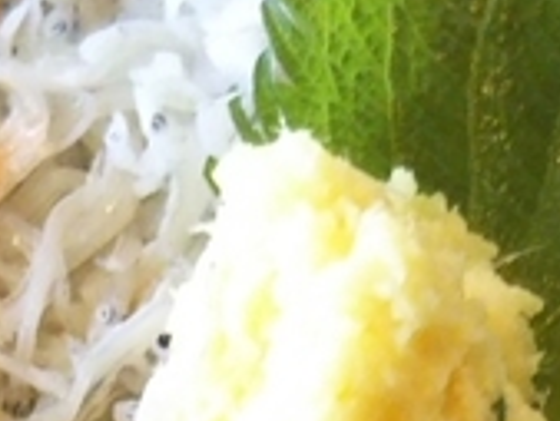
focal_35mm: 142
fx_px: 2299
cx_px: 408
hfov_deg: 13.8
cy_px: 792
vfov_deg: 9.8
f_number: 2.2
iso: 250
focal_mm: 4
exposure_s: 1/33
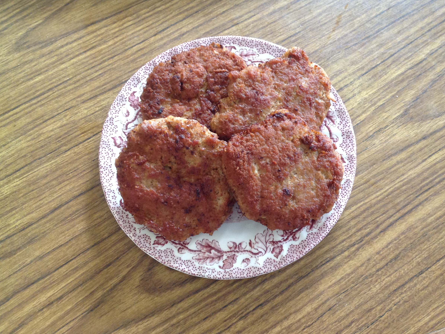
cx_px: 241
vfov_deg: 37.7
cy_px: 171
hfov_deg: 48.9
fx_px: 489
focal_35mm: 38
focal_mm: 4.28
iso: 160
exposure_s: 1/15
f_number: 2.4
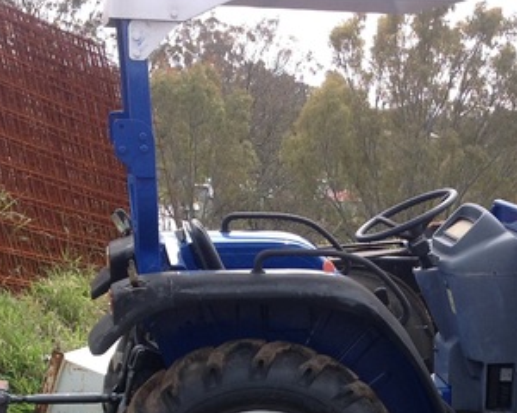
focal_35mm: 91
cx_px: 358
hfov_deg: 20.9
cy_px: 472
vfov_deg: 16.3
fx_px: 1392
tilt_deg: -11.3
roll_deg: -3.2
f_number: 2.4
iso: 50
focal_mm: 4.28
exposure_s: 1/630
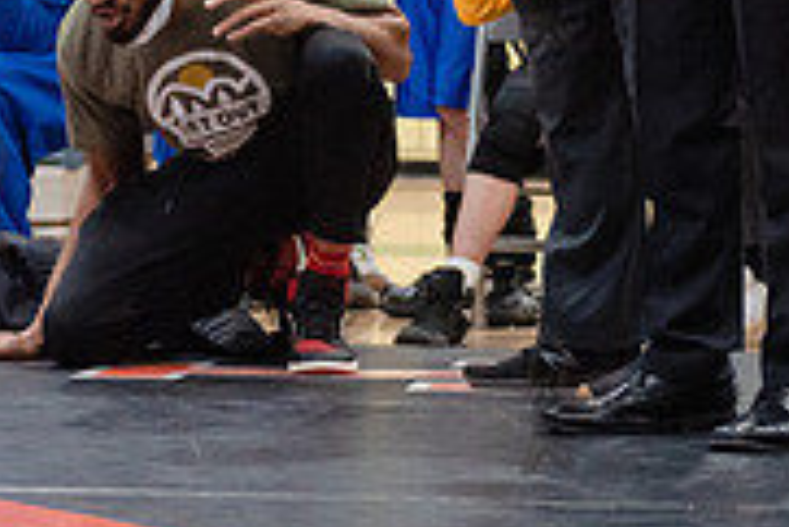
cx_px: 545
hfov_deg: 8.0
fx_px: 5615
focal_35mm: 256
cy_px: -24
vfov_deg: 5.4
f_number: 3.5
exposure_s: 1/400
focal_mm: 80
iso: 4000
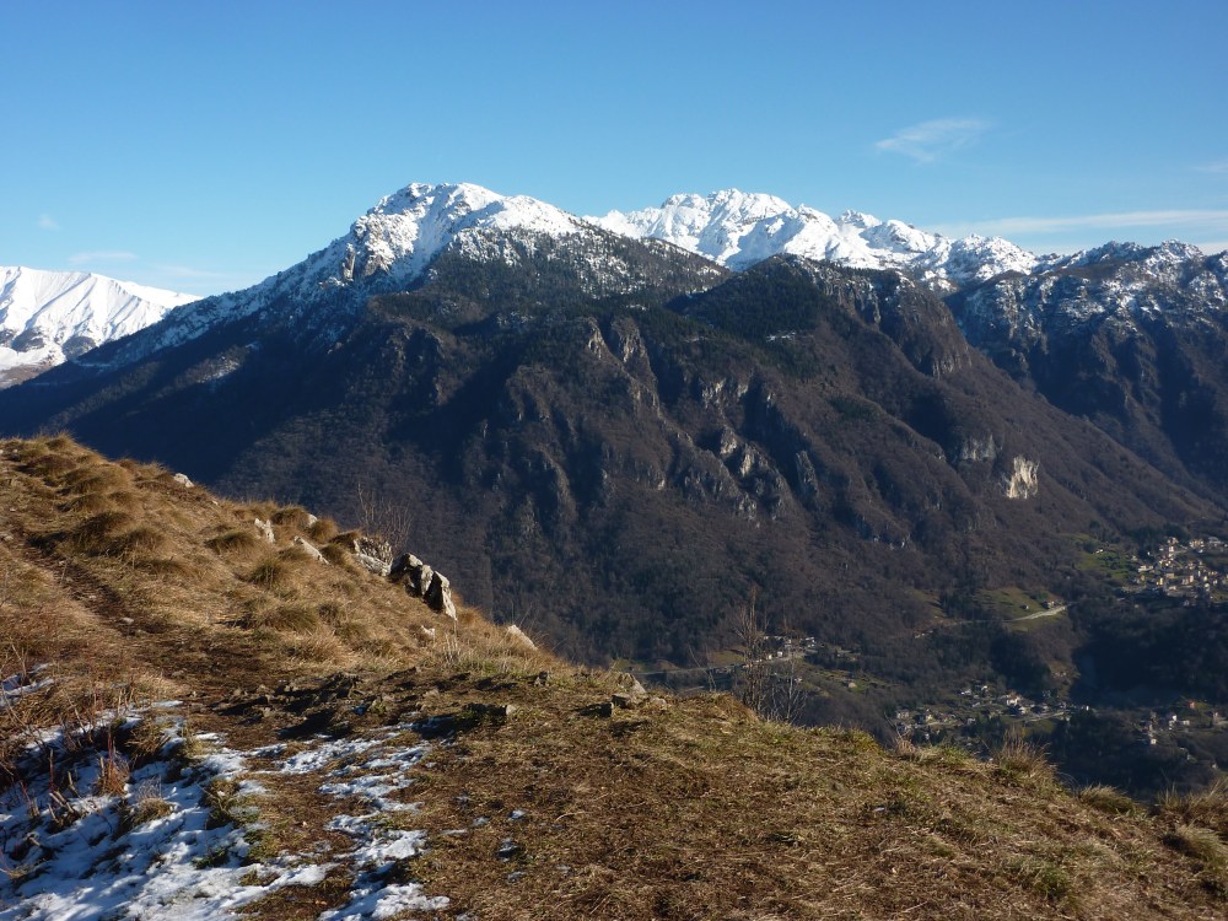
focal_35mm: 42
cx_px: 614
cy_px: 460
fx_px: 1490
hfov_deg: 44.8
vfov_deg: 34.3
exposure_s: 1/500
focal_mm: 6.9
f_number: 4.5
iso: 80
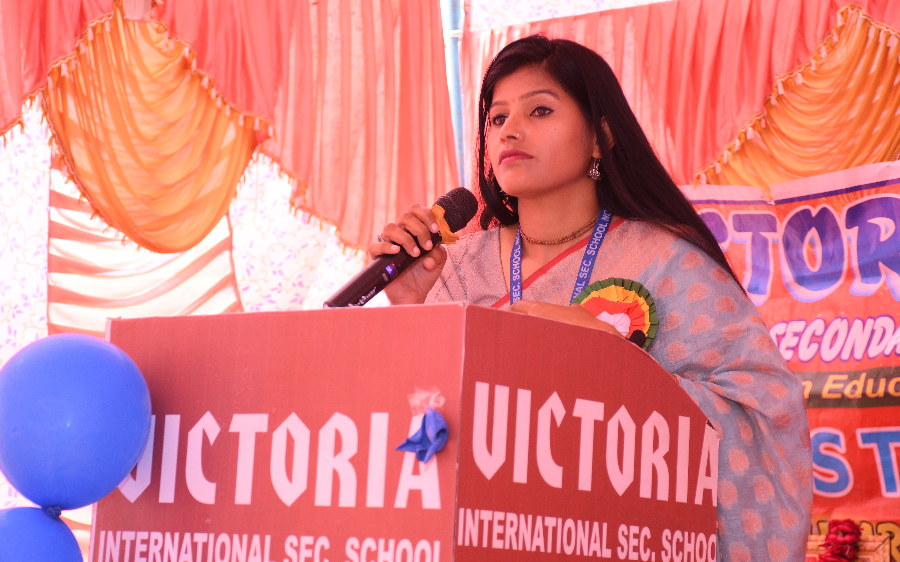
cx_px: 449
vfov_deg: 13.8
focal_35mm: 95
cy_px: 291
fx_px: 2330
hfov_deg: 21.9
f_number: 5
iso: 500
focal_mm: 62
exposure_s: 1/160
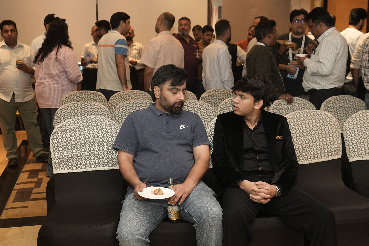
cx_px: 184
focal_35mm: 43
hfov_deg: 45.4
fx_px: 441
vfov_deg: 31.2
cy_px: 123
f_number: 4
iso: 2500
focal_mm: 29
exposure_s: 1/125
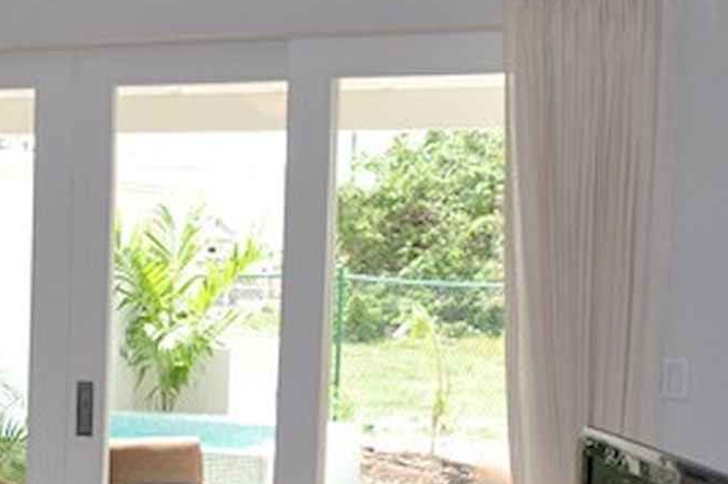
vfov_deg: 16.6
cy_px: 451
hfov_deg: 22.3
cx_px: -240
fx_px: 1636
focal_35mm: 81
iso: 200
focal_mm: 18
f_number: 4.5
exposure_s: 1/200
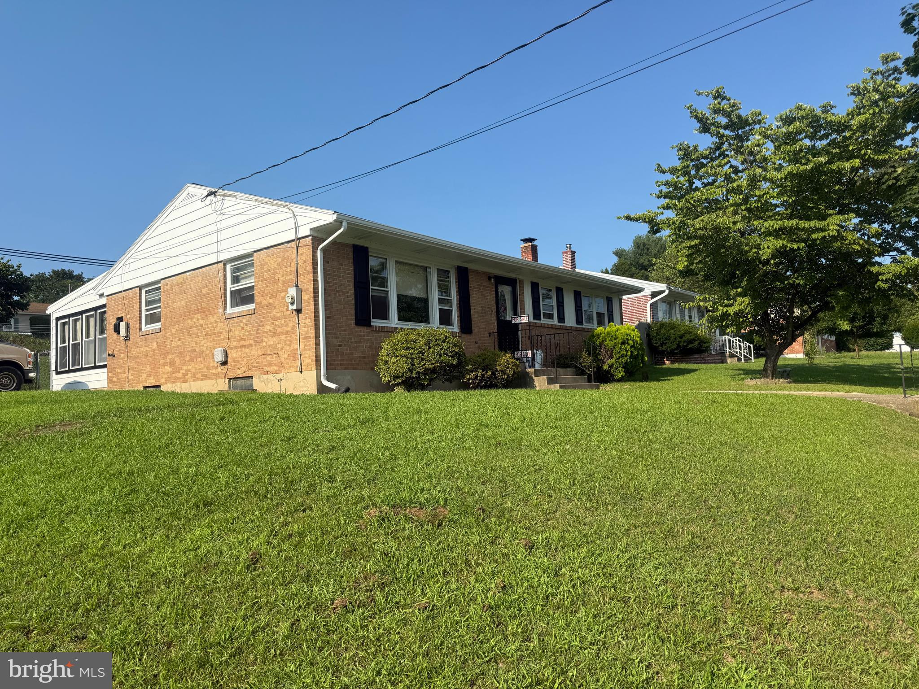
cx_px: 460
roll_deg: +2.4
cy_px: 344
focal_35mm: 24
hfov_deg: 71.6
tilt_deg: +5.7
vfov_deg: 56.8
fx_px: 637
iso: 80
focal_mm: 6.76
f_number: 1.78
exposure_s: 1/4167
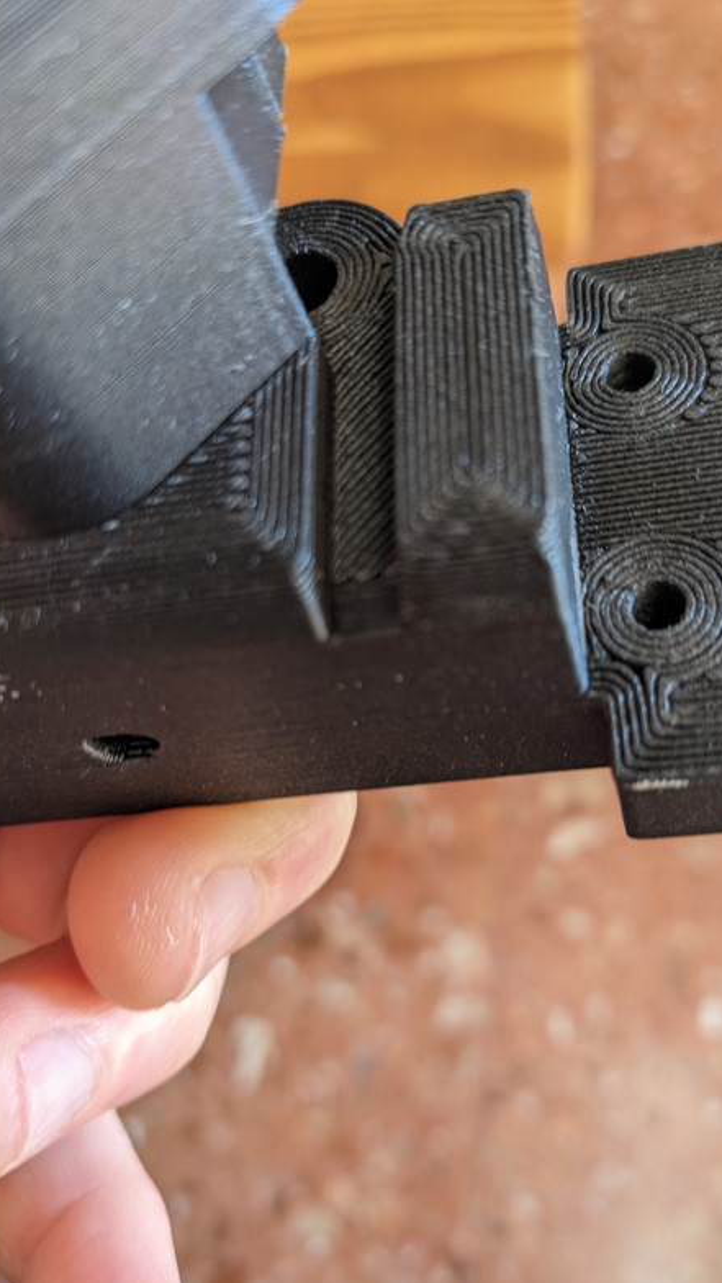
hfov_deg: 38.8
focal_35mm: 30
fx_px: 1021
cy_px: 651
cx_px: 421
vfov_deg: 64.3
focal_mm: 4.38
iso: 64
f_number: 1.73
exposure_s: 1/33.3
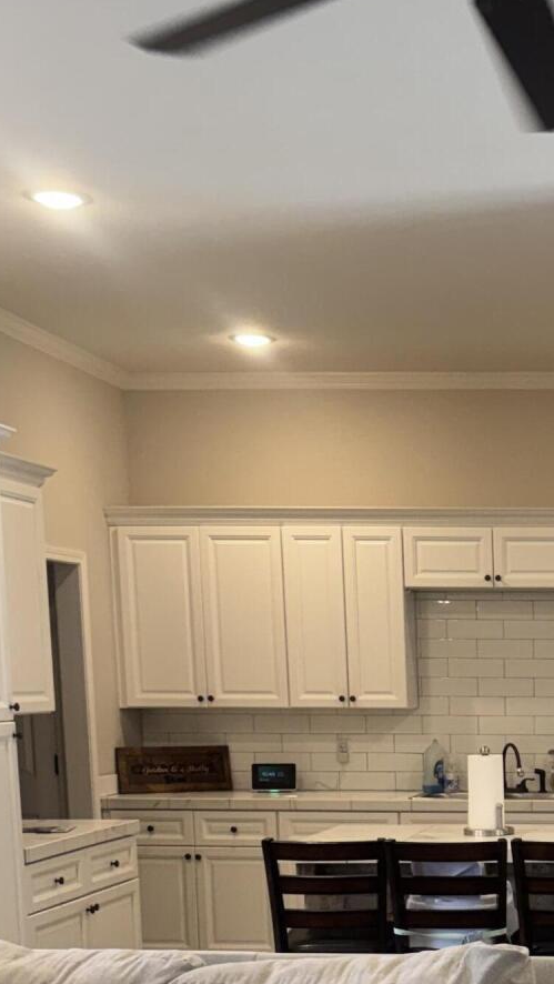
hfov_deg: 19.3
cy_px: 904
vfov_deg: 33.4
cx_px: 659
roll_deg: -0.6
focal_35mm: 59
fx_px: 1539
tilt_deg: -5.8
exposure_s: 1/120
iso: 200
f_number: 1.78
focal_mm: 6.76
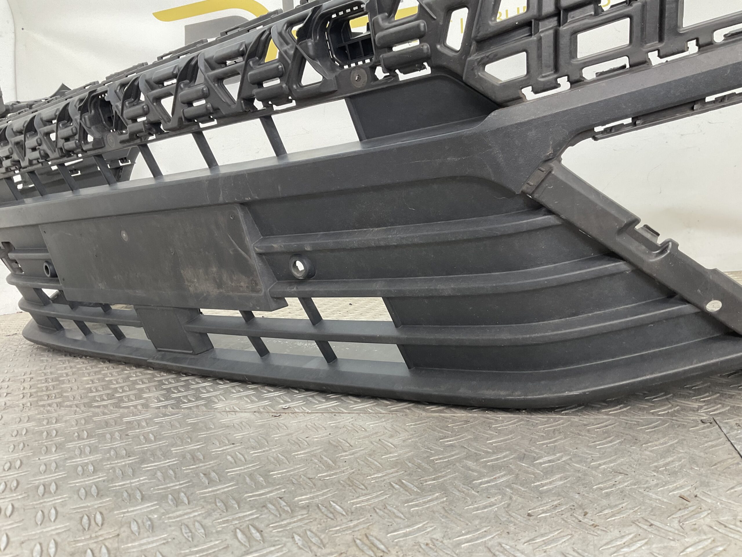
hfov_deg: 61.7
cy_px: 278
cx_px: 371
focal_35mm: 29
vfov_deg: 48.2
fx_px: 622
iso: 50
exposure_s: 1/120
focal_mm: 3
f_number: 1.8
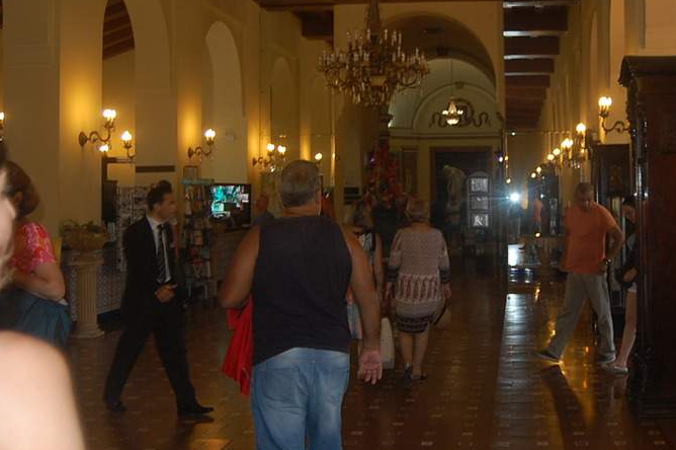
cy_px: 157
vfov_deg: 29.0
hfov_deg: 42.1
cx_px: 460
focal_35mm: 46
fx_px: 863
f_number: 3.8
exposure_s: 1/60
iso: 400
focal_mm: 20
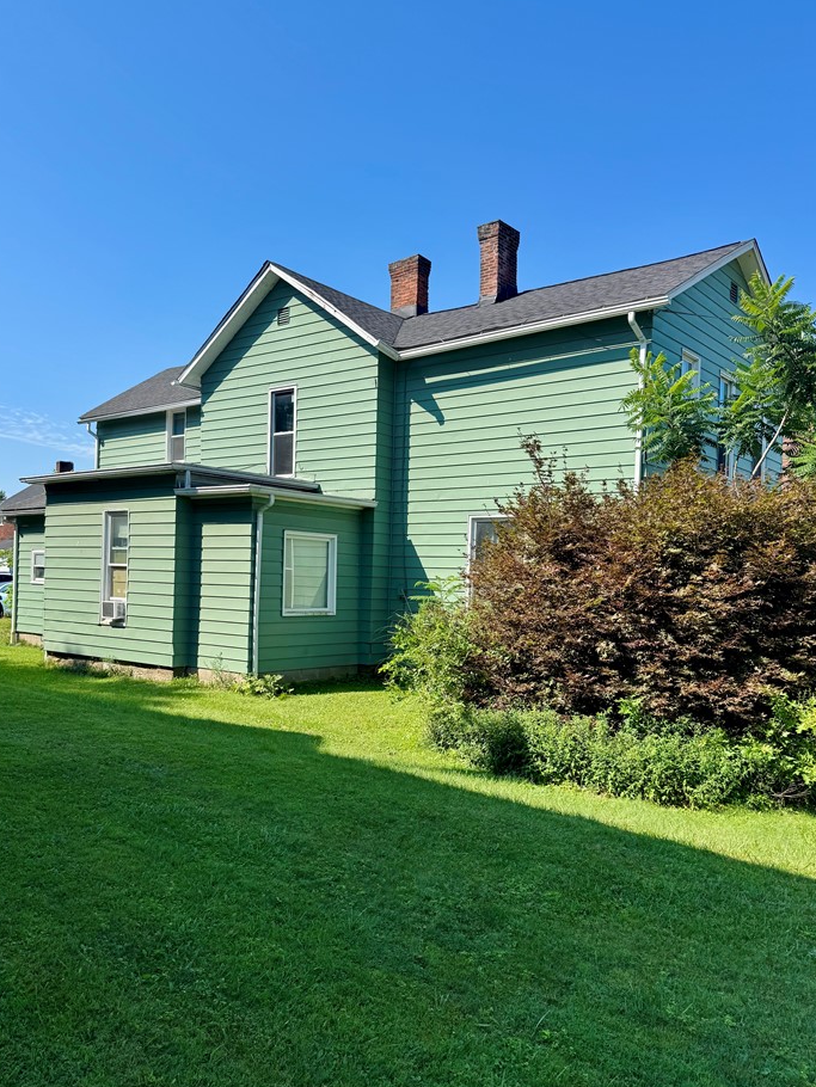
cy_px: 582
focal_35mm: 27
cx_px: 384
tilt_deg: -0.7
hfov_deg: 51.3
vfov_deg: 65.2
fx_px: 848
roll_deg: -1.8
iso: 80
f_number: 1.78
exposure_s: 1/2506
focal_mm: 6.76
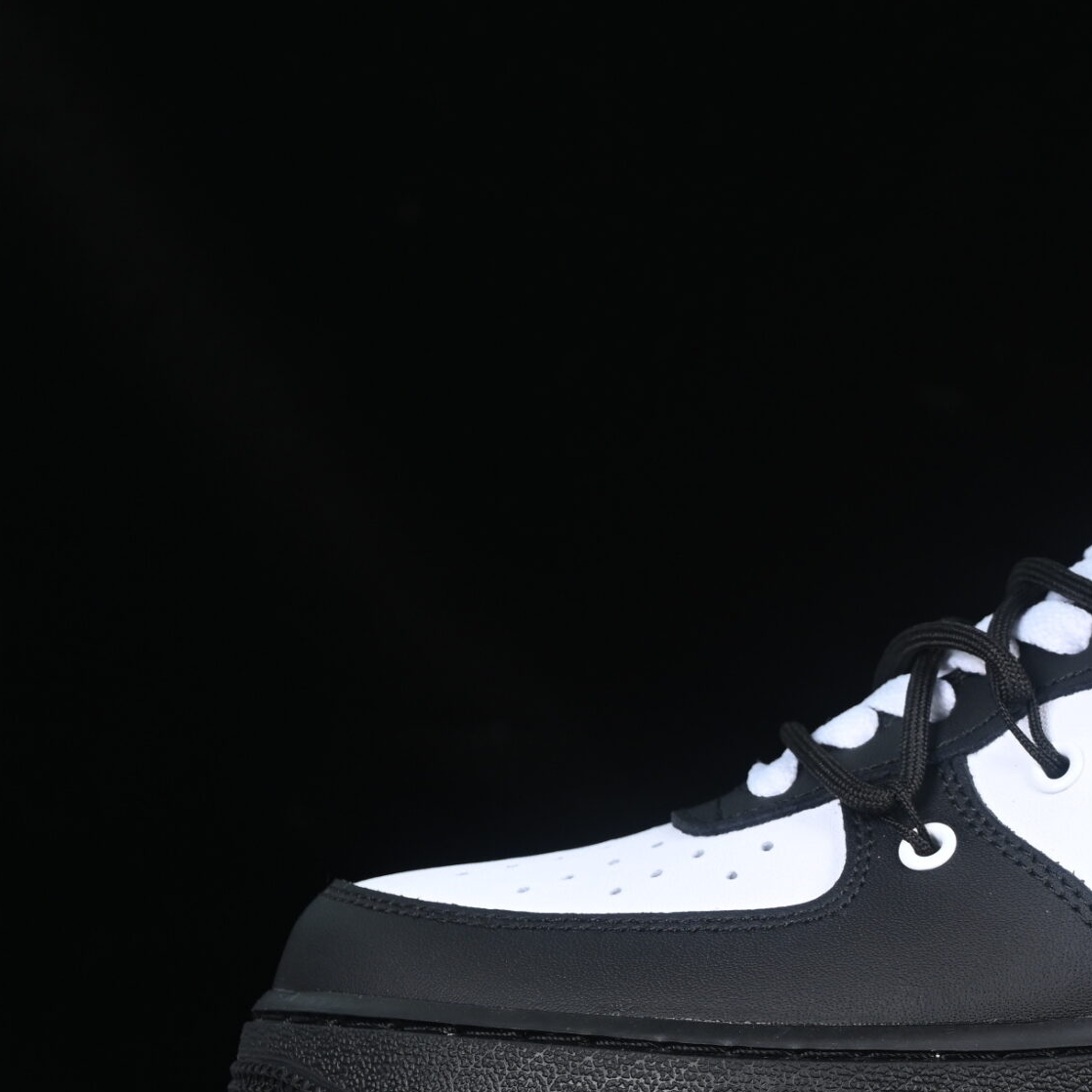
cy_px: 736
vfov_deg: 11.9
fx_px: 5211
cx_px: 1120
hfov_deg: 11.8
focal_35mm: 146
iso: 160
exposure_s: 1/60
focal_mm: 50
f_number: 6.3
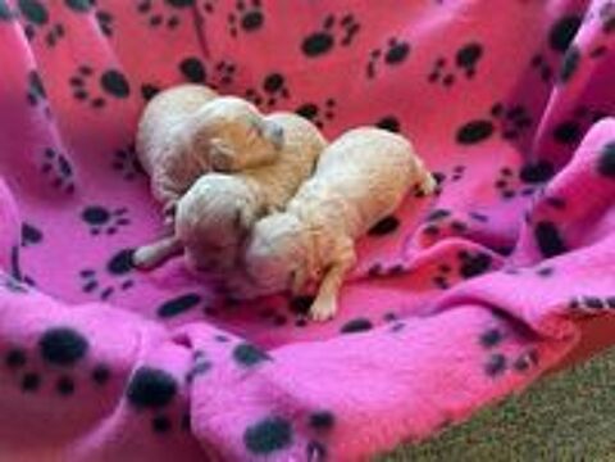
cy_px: 231
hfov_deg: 61.7
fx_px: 515
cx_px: 308
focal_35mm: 29
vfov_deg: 48.2
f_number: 1.8
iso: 64
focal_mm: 3
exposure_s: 1/50
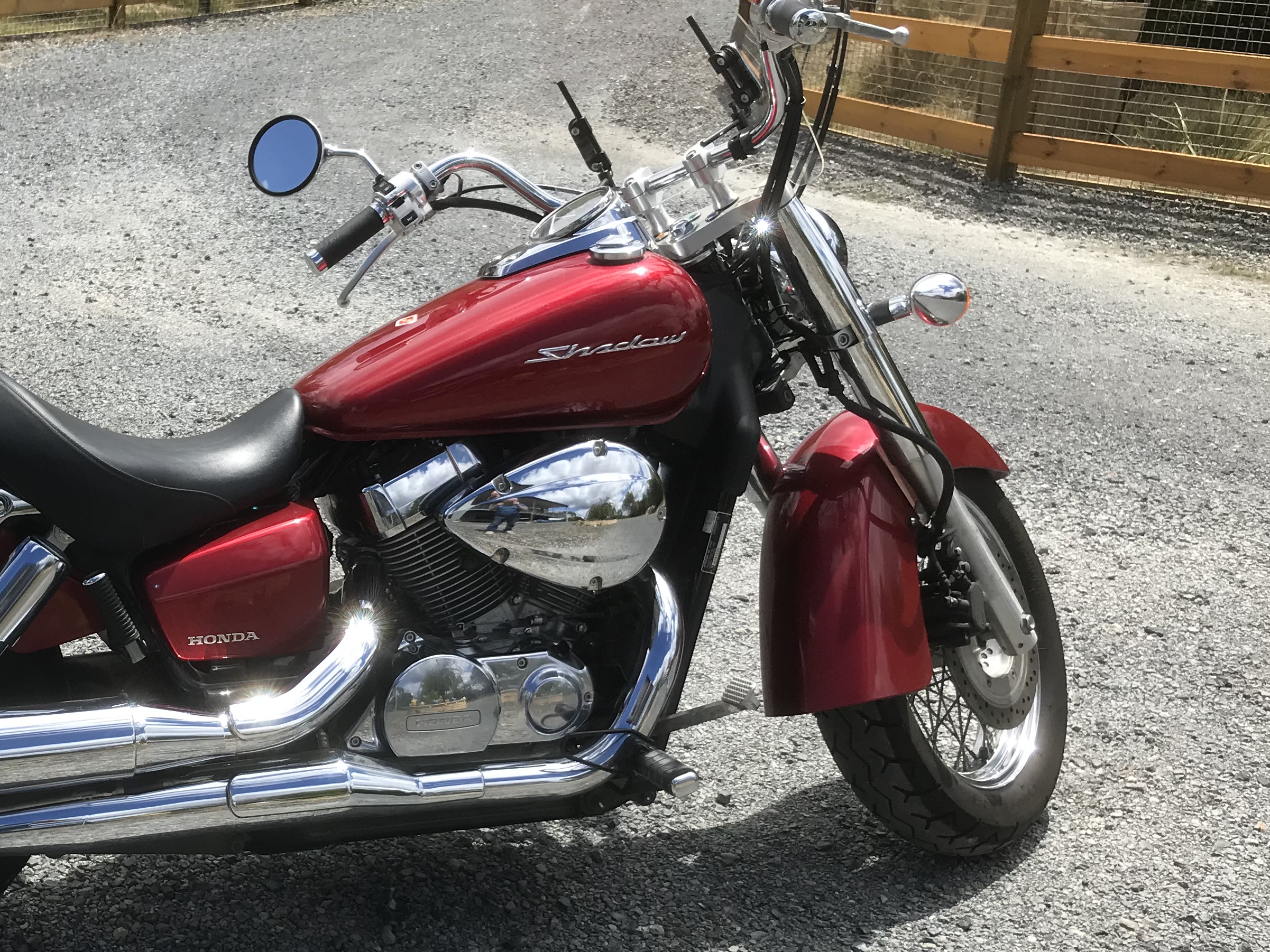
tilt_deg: -24.6
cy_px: 593
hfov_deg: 38.8
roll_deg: -1.8
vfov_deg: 30.8
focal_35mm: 47
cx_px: 249
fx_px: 1725
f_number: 1.8
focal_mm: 3.99
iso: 20
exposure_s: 1/2037
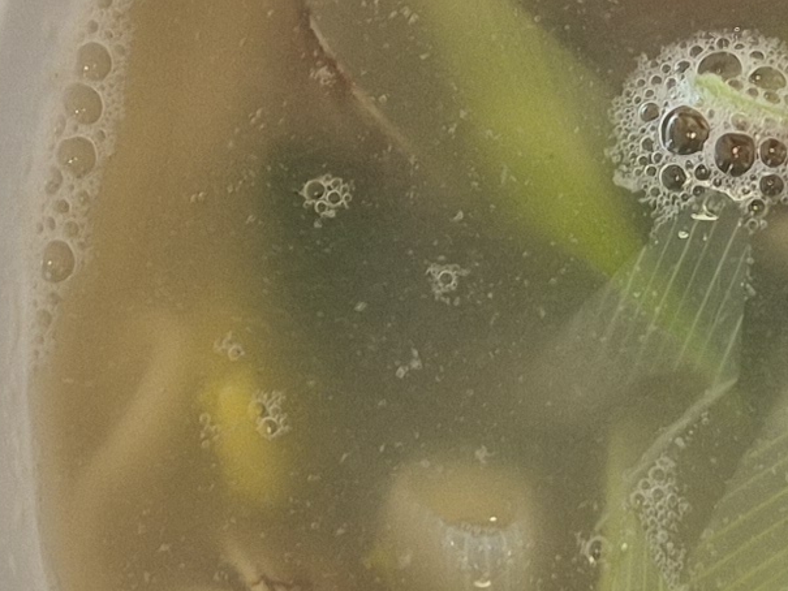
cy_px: -38
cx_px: 856
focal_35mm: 152
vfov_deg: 9.7
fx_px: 3461
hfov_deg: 12.8
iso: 50
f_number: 1.8
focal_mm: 5.4
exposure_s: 1/120
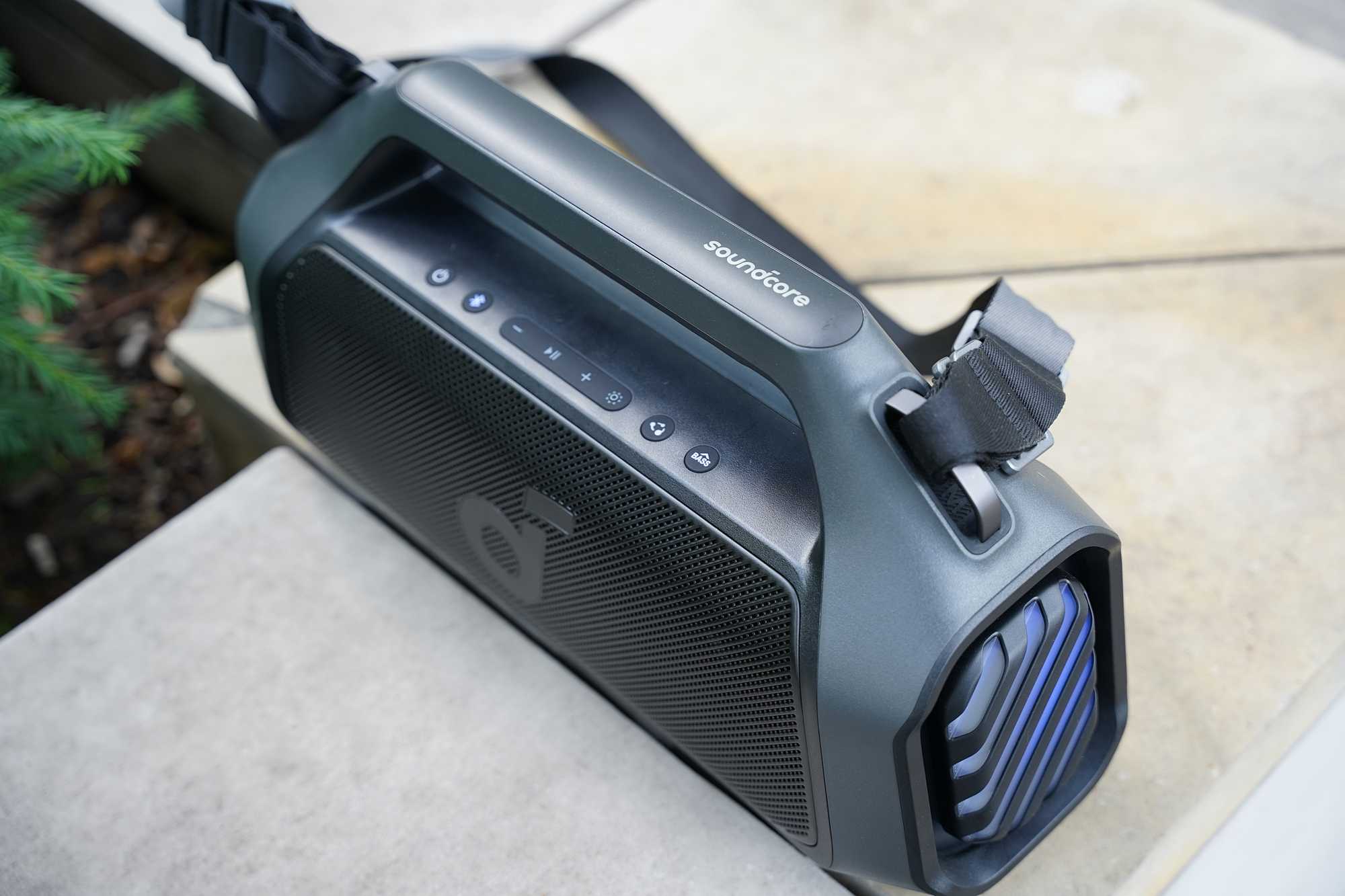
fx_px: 1894
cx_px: 672
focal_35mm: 51
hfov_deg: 39.1
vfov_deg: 26.6
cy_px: 448
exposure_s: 1/60
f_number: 3.5
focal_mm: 50.7
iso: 320
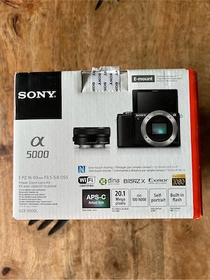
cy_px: 140
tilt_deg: -85.1
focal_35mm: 26
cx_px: 105
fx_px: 210
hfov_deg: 53.1
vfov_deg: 67.3
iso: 80
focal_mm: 5.7
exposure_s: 1/121
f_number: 1.5
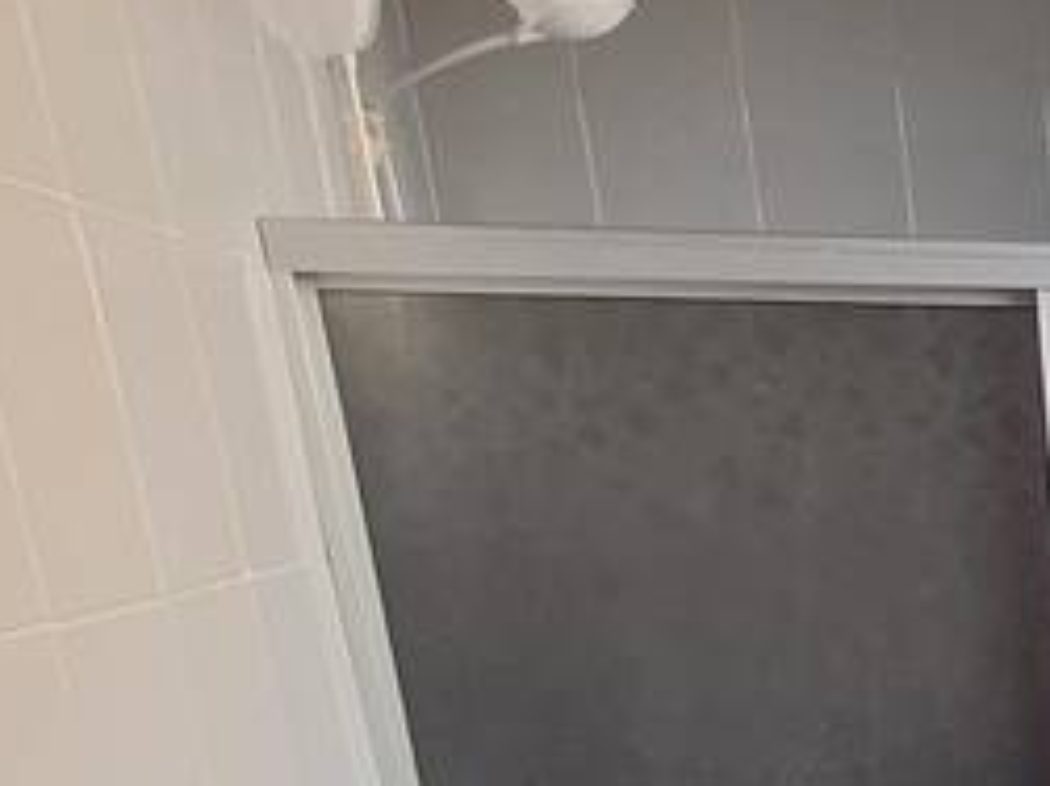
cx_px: 1577
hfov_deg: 25.6
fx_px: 1698
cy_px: 1008
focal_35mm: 56
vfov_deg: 23.3
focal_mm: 1.74
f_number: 2.2
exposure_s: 1/40
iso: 64
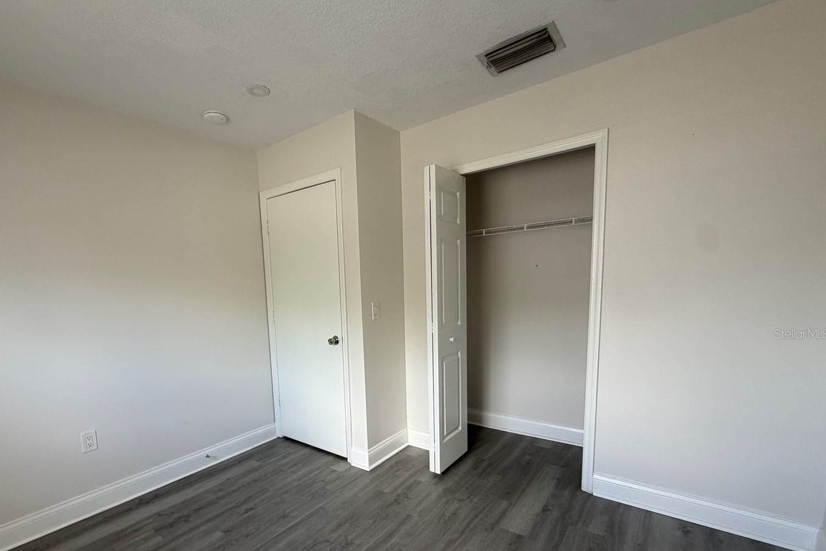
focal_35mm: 17
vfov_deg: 69.7
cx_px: 349
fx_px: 390
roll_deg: +1.6
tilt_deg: -7.3
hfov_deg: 92.5
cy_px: 333
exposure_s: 1/121
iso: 125
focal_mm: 2.22
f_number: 2.2
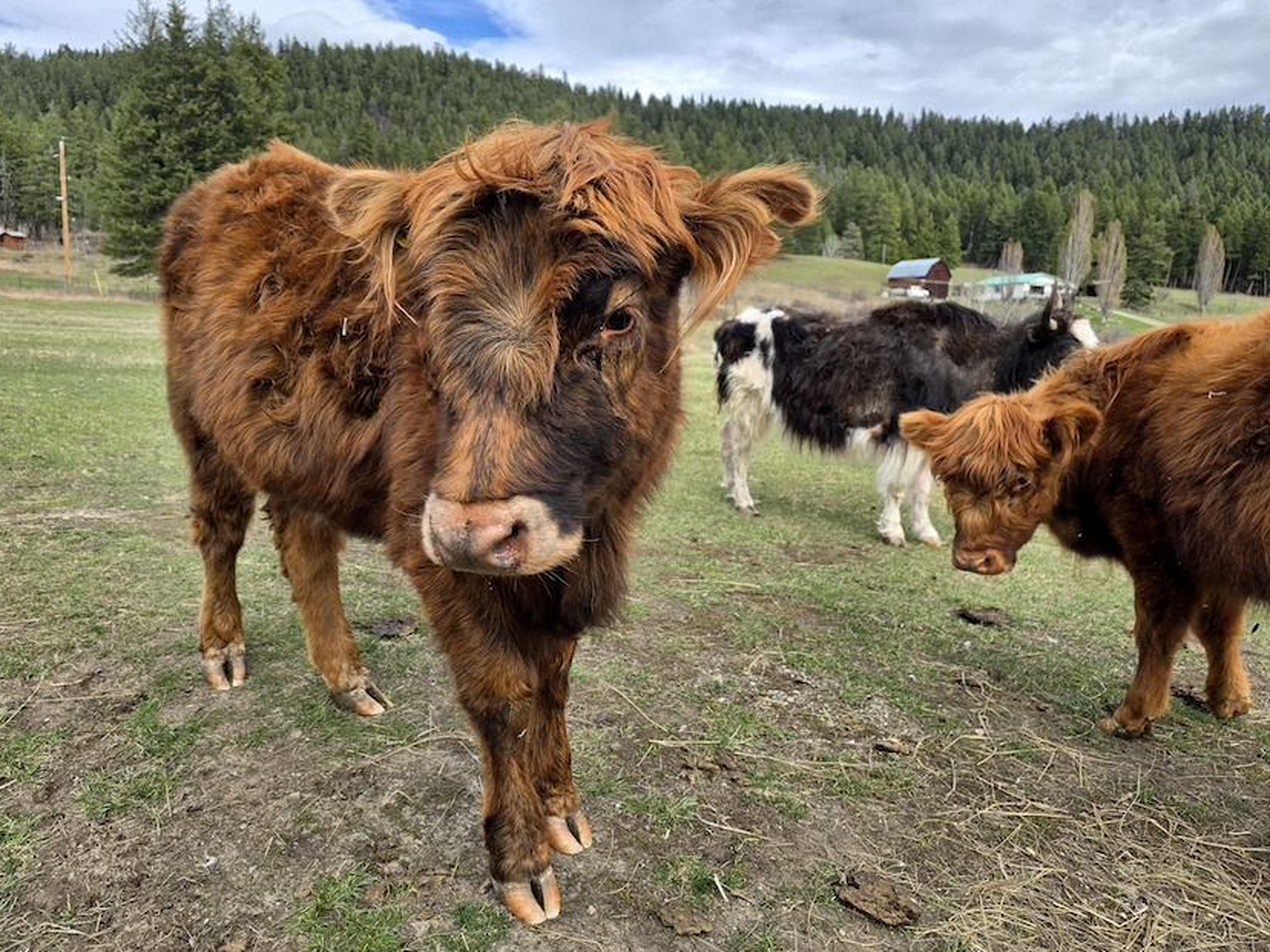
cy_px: 484
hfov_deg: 71.6
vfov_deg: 56.8
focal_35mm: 24
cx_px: 617
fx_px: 881
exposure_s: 1/526
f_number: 1.7
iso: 12
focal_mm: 6.3
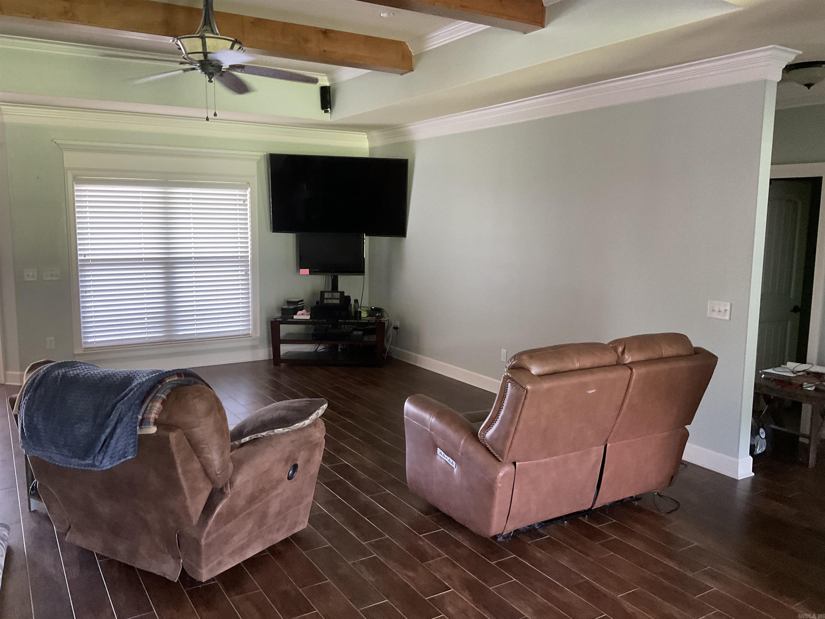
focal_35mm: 29
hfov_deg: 61.7
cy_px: 310
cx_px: 412
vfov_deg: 48.2
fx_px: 691
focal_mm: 3
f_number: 1.8
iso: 320
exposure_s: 1/39
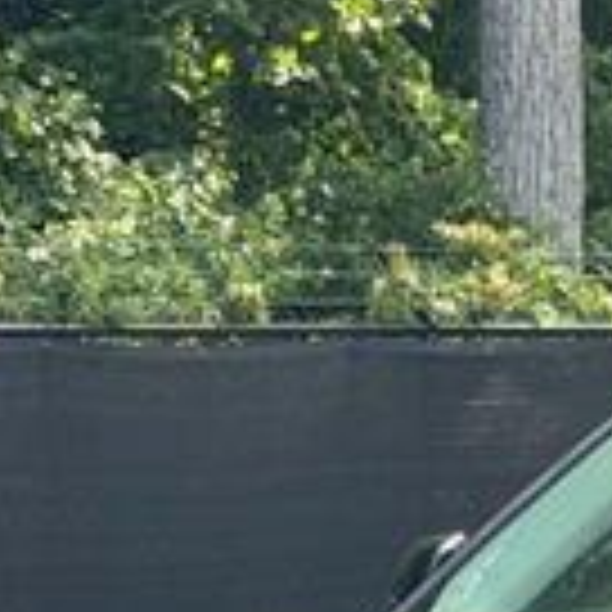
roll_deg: -0.8
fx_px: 3980
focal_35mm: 199
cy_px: 886
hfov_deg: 8.6
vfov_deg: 8.6
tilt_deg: -7.7
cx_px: 896
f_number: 1.78
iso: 80
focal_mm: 6.76
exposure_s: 1/719
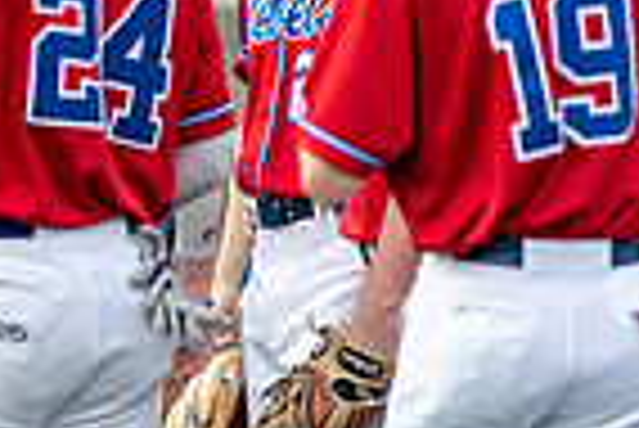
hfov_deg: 1.3
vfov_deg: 0.8
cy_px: 173
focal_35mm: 1629
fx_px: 28944
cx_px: -961
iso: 320
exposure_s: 1/800
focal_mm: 300
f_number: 2.8
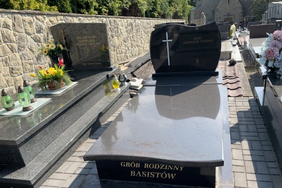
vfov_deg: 41.9
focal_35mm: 31
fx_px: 243
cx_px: 159
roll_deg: +6.9
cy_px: 121
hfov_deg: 60.1
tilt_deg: -25.5
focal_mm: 4.25
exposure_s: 1/808
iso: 25
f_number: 1.8
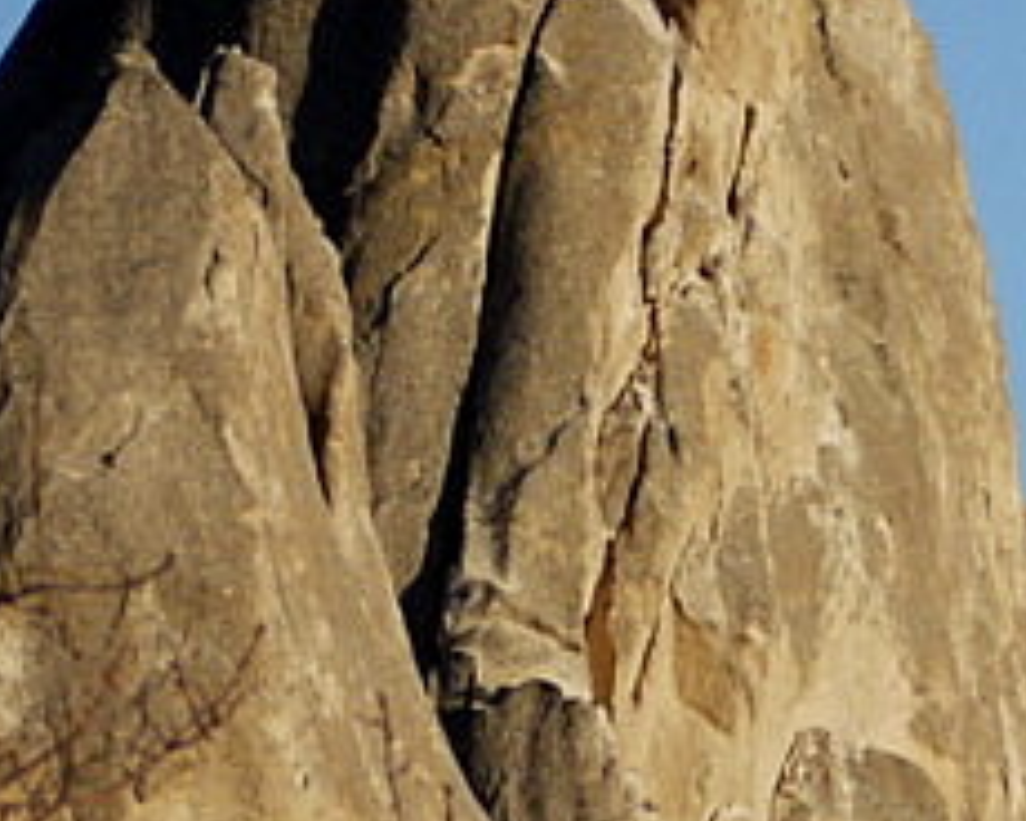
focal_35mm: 609
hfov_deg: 3.1
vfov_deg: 2.5
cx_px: 2342
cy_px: -232
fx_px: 18493
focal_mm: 56
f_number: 4.1
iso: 320
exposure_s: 1/3200
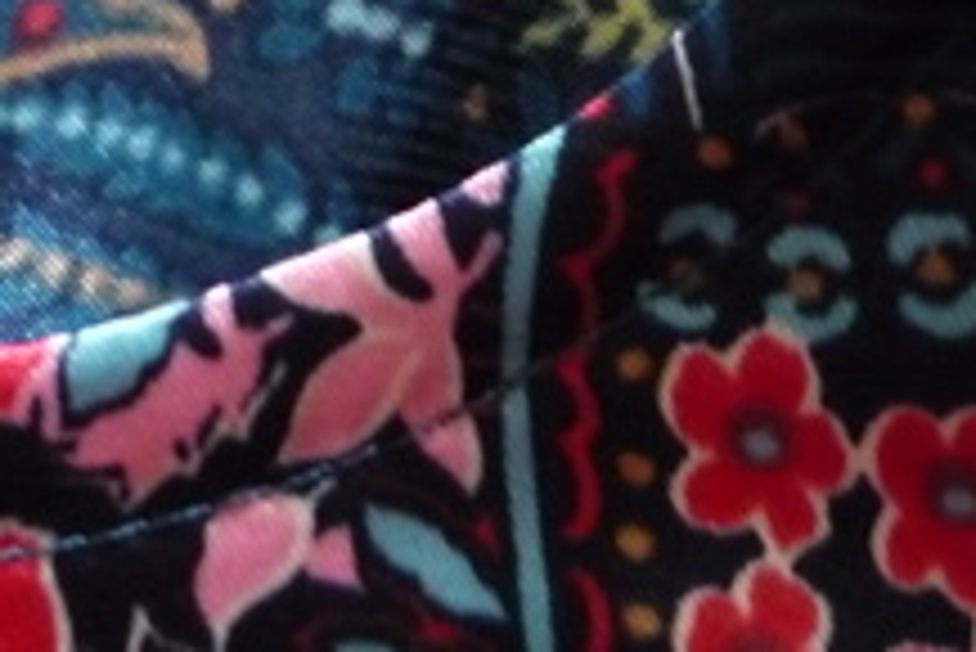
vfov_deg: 13.8
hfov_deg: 21.4
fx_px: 2577
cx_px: 391
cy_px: -243
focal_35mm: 95
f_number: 2.8
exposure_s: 1/20
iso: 800
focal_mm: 5.5
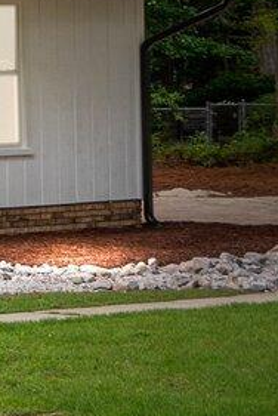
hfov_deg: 5.1
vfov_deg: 9.7
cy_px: -7
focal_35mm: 211
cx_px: -1161
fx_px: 2438
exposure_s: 1/200
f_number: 4
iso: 400
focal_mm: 29
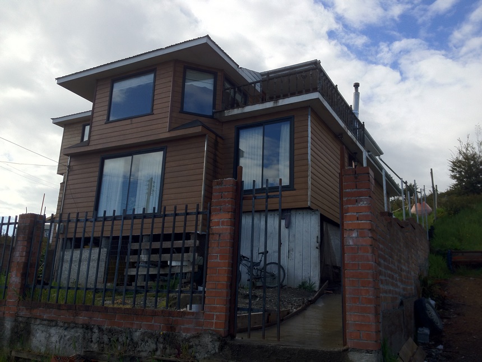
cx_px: 241
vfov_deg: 40.7
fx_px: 487
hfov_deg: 52.6
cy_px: 181
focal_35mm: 35
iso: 64
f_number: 2.4
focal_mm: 4.28
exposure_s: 1/1453
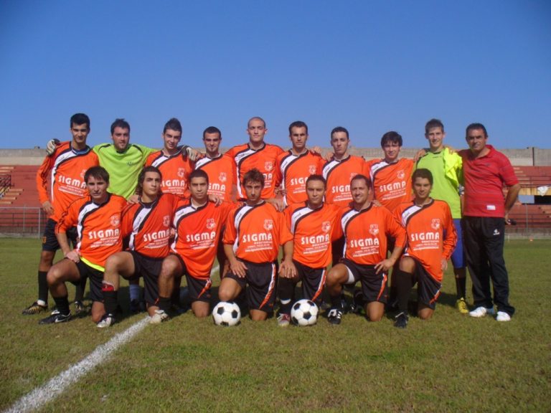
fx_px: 589
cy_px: 206
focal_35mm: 37
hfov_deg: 50.1
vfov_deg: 38.7
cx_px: 276
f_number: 5.6
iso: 80
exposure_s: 1/640
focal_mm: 6.1
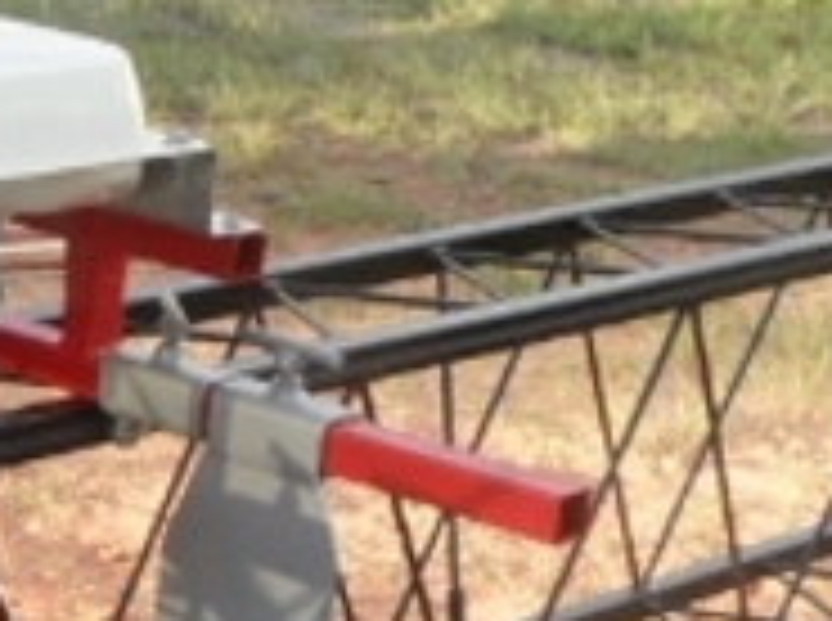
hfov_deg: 17.9
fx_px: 2495
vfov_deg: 13.0
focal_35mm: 104
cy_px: 1062
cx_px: -193
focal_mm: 3.9
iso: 80
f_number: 3.2
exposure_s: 1/125
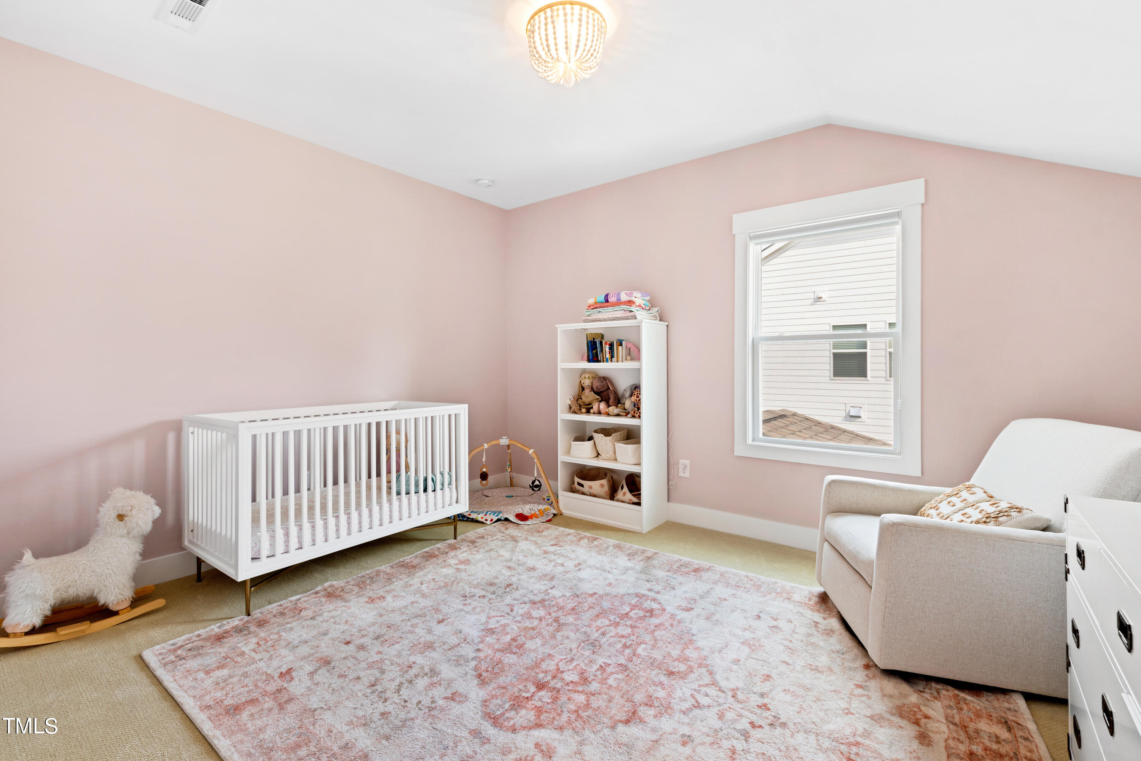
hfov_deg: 100.4
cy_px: 380
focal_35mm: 15
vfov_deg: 77.3
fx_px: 475
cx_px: 570
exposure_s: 1/2.5
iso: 100
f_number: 8
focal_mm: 10
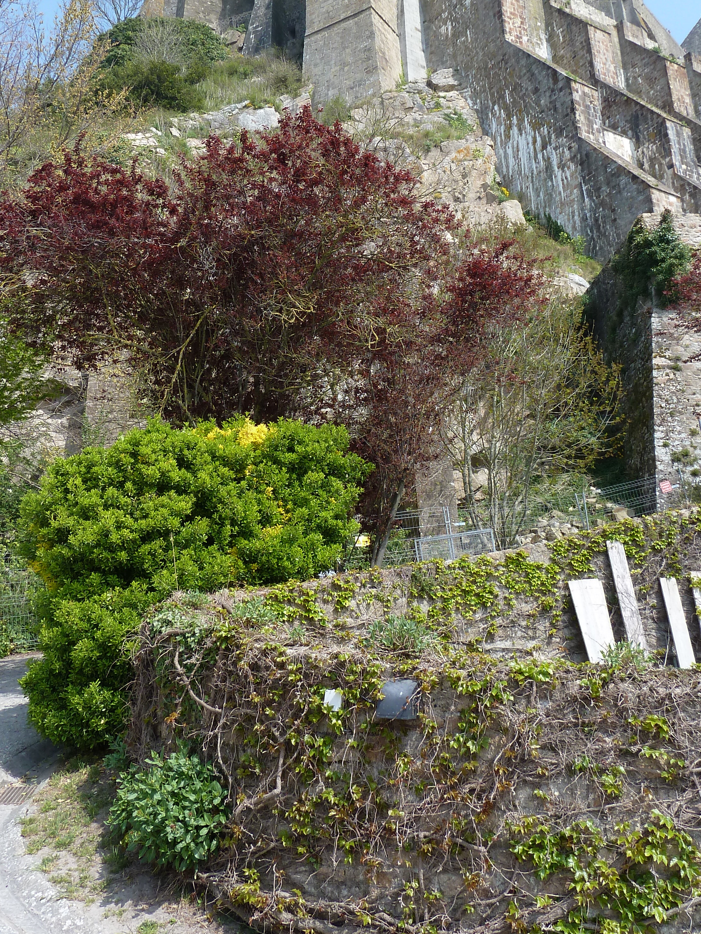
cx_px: 356
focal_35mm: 34
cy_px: 324
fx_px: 918
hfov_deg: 41.8
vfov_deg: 53.1
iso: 80
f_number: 4
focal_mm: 4.1
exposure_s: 1/320
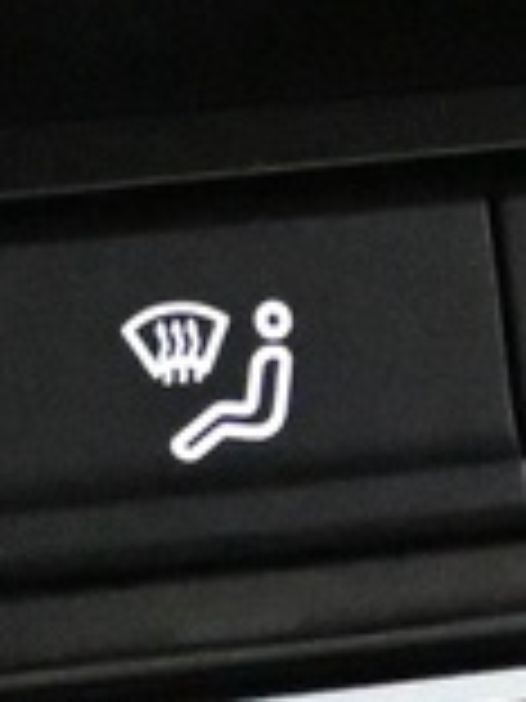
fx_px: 8813
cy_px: 1148
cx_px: 935
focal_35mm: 435
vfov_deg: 4.5
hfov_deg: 3.4
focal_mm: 29
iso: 10000
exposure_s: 1/60
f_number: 4.8
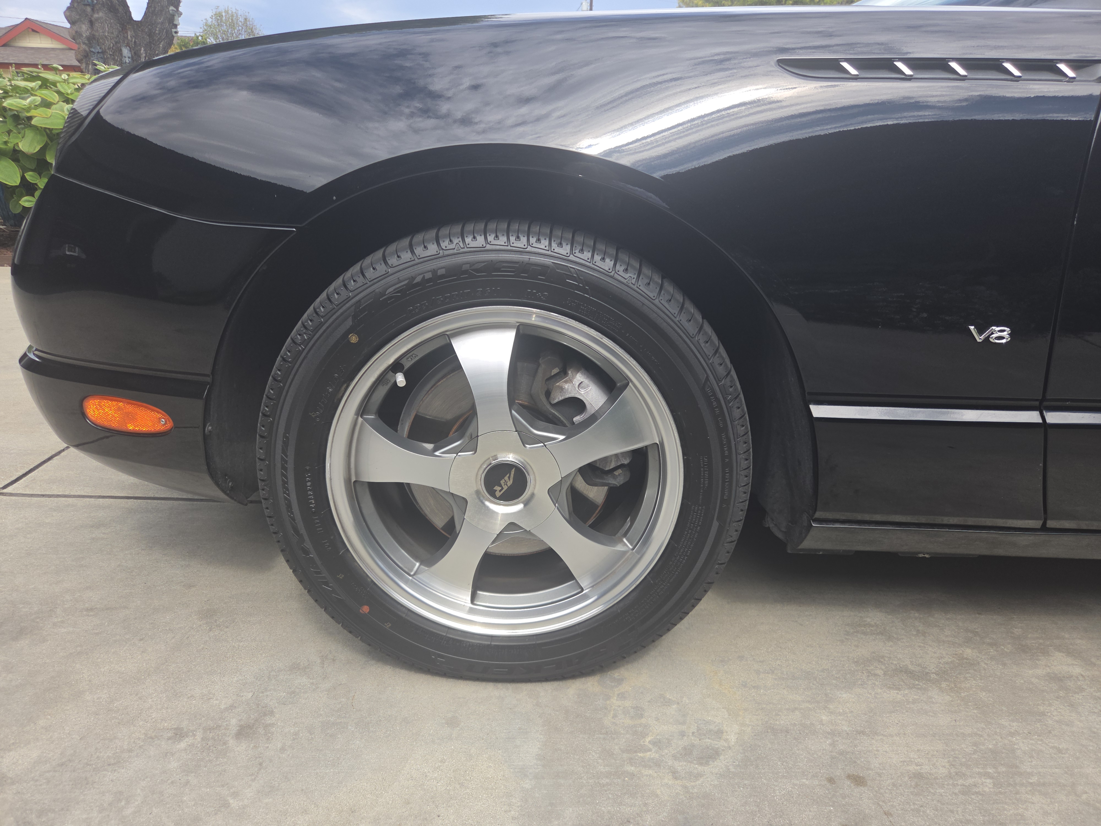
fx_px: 732
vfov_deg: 58.9
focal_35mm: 23
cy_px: 413
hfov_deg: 73.9
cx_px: 550
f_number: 1.8
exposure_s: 1/538
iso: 25
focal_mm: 5.4
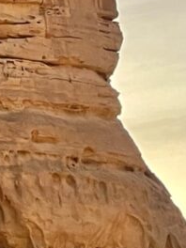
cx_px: -264
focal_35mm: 151
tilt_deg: +30.2
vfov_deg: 12.3
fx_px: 1082
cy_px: -159
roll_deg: +2.4
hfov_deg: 8.9
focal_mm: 5.1
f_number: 1.6
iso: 80
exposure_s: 1/60
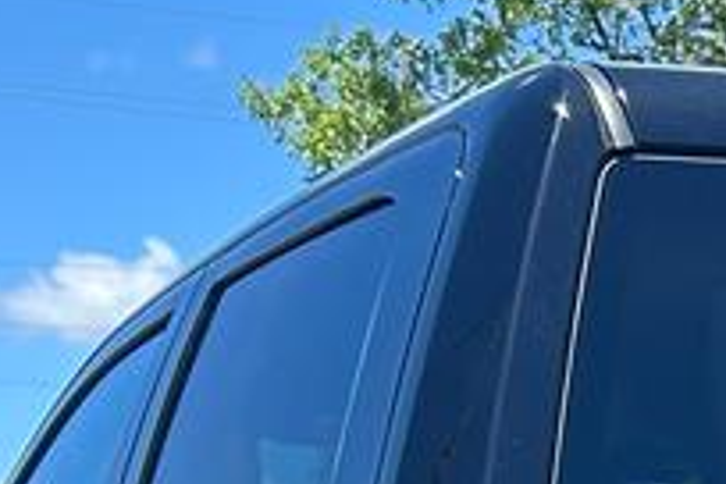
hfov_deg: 10.5
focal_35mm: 170
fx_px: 3428
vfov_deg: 7.1
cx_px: 1708
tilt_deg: -11.1
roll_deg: +0.4
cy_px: 1488
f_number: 1.5
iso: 50
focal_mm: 5.7
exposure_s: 1/1295
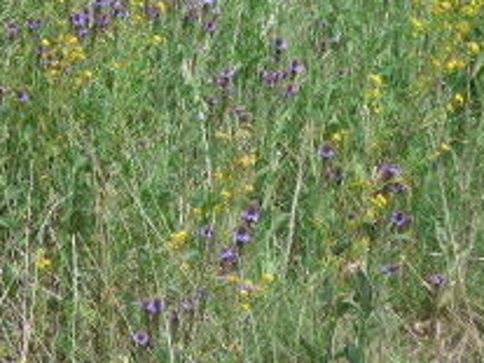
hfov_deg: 14.6
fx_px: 1859
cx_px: 28
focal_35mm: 133
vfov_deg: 10.9
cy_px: -87
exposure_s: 1/500
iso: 100
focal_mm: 7.37
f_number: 3.6
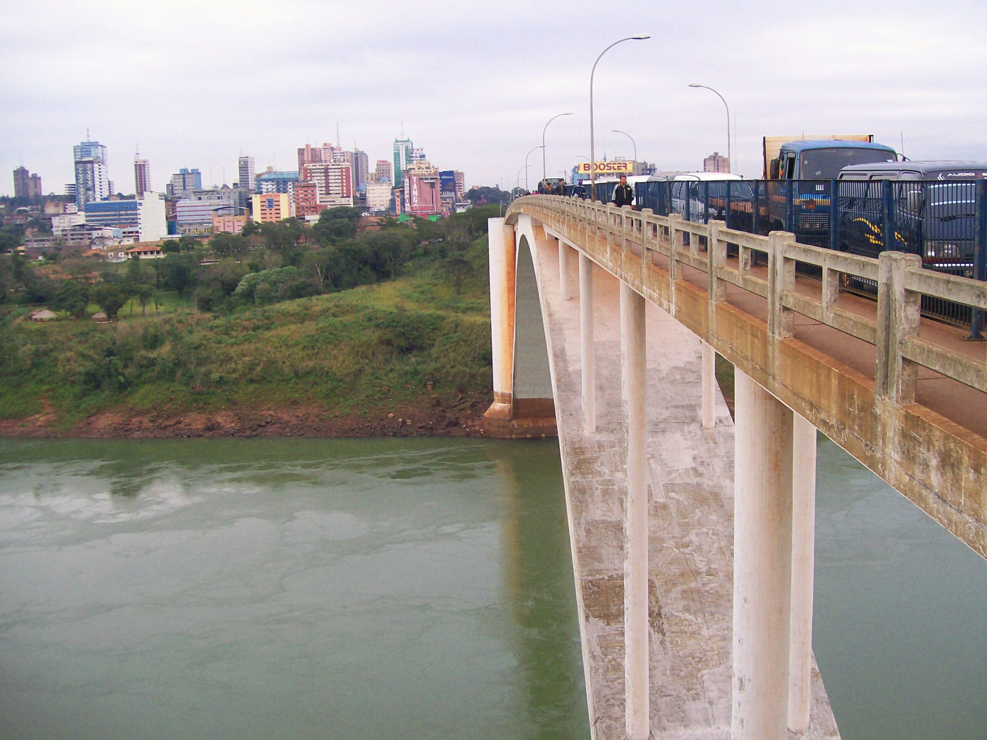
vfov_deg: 39.7
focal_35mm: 36
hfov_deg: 51.4
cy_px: 370
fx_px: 1026
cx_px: 494
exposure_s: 1/89.6
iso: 80
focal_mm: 6
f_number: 2.7
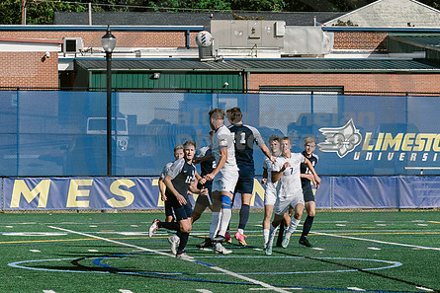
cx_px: 233
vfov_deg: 5.6
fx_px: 2995
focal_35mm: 245
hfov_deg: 8.4
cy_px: 218
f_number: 5.6
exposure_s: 1/4000
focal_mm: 70
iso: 640
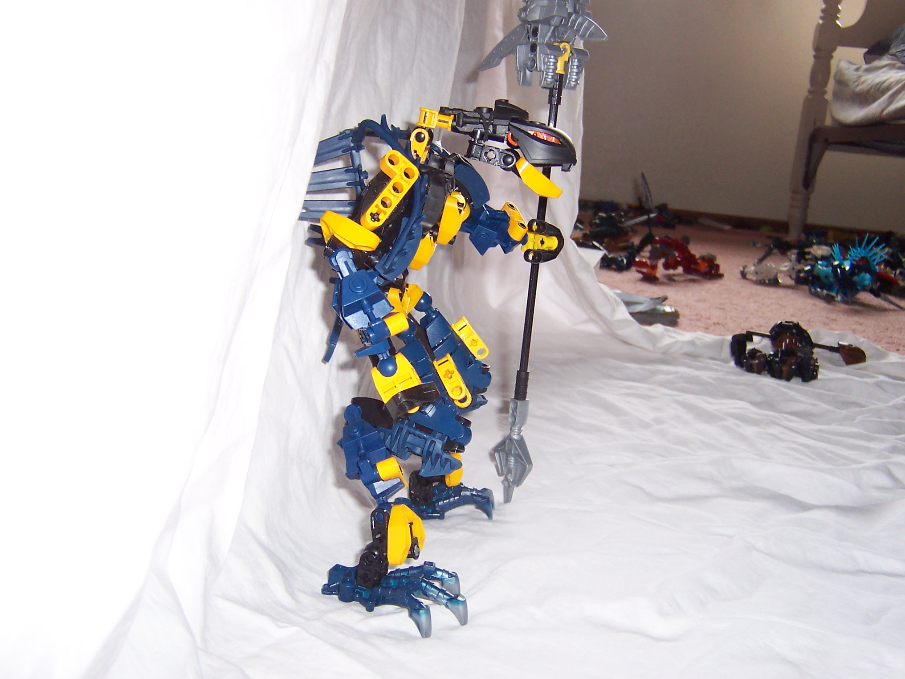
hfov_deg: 51.4
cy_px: 340
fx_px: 941
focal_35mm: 36
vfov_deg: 39.7
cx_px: 452
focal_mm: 5.6
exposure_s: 1/60
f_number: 2.8
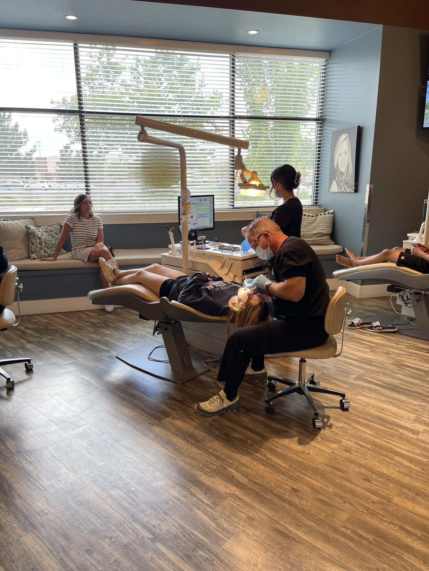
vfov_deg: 67.3
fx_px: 430
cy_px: 286
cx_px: 214
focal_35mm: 26
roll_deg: +0.6
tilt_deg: -14.9
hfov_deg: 53.1
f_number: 1.6
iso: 40
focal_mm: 5.1
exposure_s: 1/120
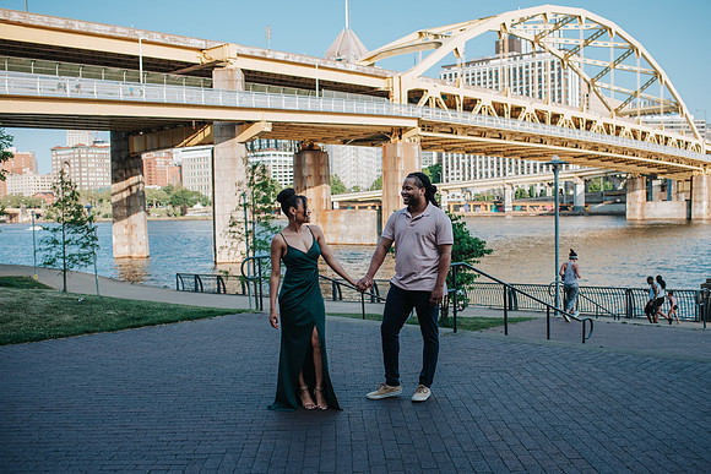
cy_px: 265
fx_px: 773
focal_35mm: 39
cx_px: 381
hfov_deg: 49.4
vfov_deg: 34.1
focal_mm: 35
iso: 100
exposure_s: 1/500
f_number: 3.2
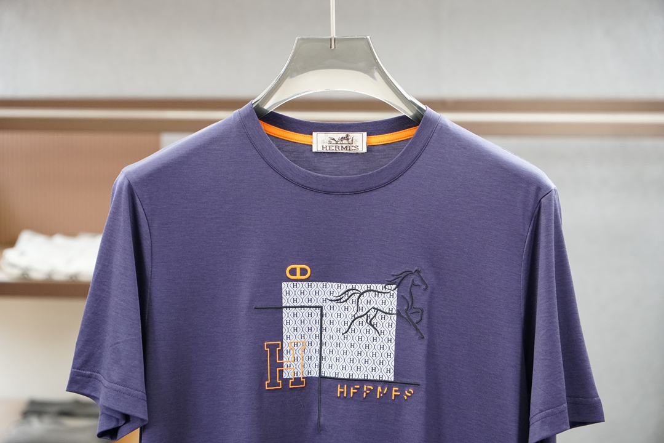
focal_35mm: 88
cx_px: 332
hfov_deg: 23.0
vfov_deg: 15.4
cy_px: 222
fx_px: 1632
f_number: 3.5
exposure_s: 1/125
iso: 1250
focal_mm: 59
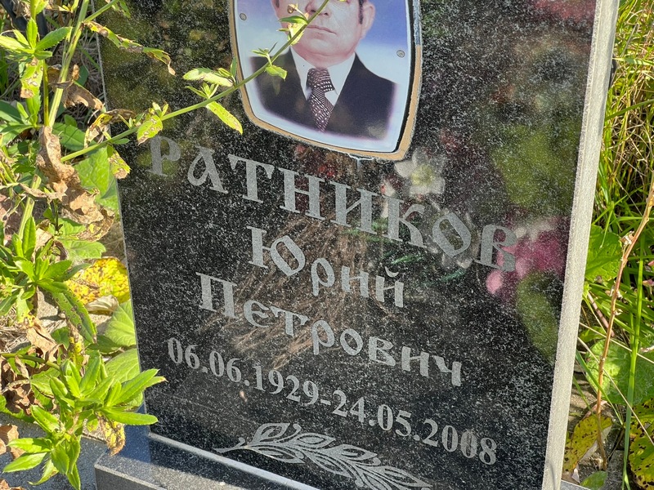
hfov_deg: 25.3
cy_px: 245
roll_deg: +2.6
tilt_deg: -38.3
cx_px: 327
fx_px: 1455
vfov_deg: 19.1
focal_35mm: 77
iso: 40
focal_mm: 9
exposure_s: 1/121
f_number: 2.8
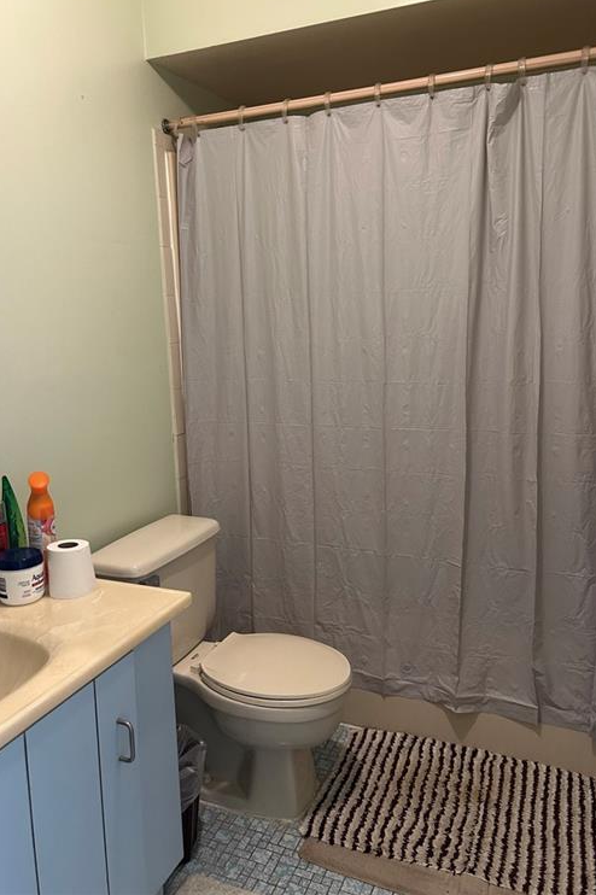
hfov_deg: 46.3
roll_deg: +1.8
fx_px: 696
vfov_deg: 65.5
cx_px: 265
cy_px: 433
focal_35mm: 28
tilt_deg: -9.1
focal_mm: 5.7
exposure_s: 1/60
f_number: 1.5
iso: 250
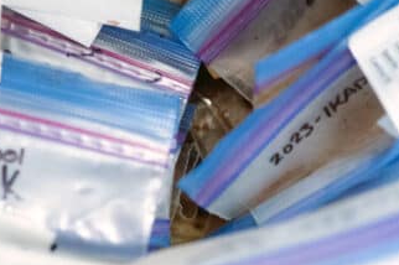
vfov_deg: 12.3
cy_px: 54
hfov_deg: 18.3
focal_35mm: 111
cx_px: 98
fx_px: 1229
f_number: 1.8
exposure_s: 1/160
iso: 12800
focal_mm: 35
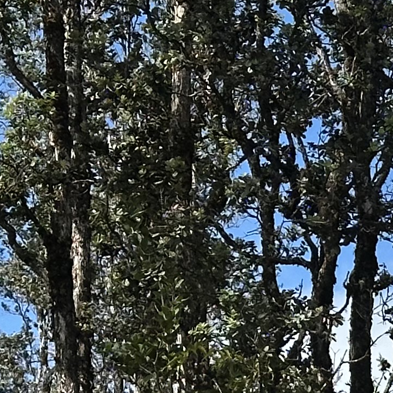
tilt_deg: +9.0
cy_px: 508
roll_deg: +3.7
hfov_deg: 7.3
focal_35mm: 236
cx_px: 625
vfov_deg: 7.3
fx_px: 3031
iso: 64
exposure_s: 1/3367
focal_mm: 6.86
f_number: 1.78
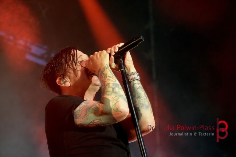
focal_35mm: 147
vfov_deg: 9.3
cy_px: 78
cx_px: 118
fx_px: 964
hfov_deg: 14.0
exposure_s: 1/160
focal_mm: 98
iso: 4000
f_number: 5.6
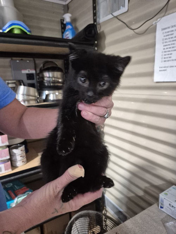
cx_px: 88
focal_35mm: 23
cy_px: 117
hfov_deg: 58.9
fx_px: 156
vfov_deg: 73.9
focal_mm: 5.4
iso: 1250
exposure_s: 1/60
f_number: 1.8
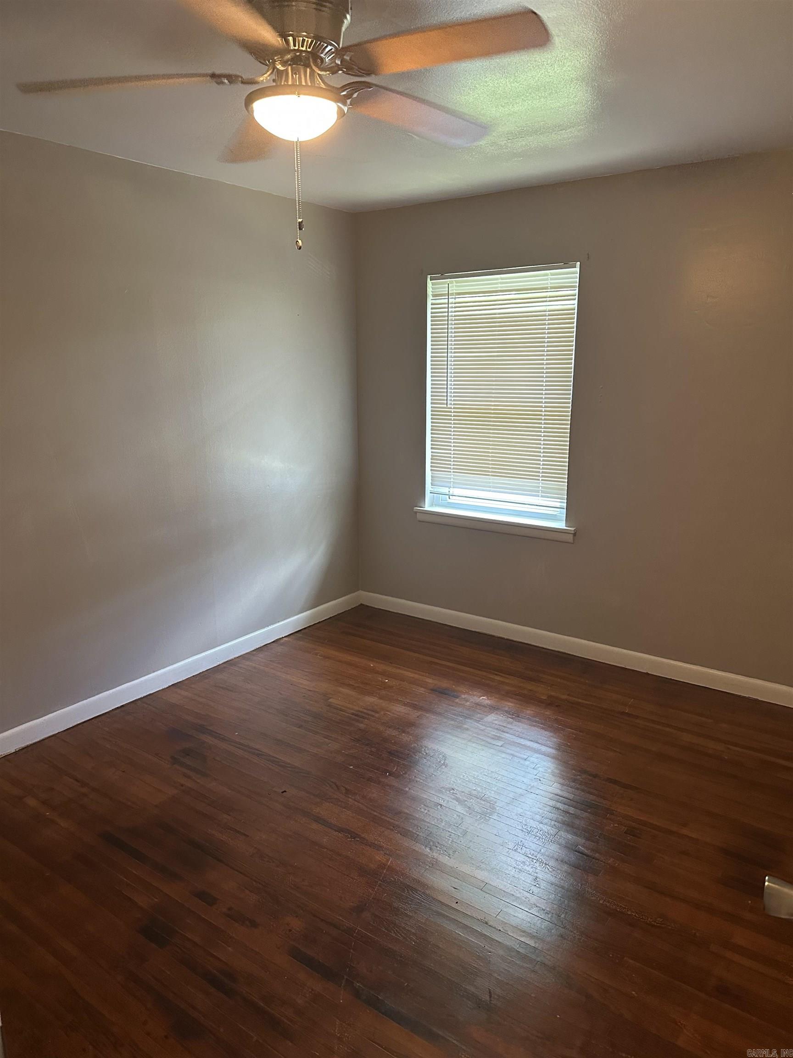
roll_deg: -0.4
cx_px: 396
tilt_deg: -12.2
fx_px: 733
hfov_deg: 56.8
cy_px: 529
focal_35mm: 24
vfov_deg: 71.6
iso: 500
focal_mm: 6.86
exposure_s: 1/60
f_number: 1.78
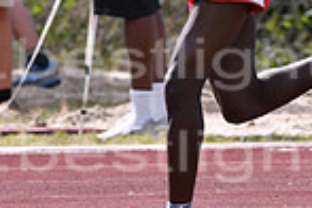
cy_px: -75
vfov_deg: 0.8
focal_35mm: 1778
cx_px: 295
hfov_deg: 1.2
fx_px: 15408
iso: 400
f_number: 5.6
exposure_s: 1/1600
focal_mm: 300
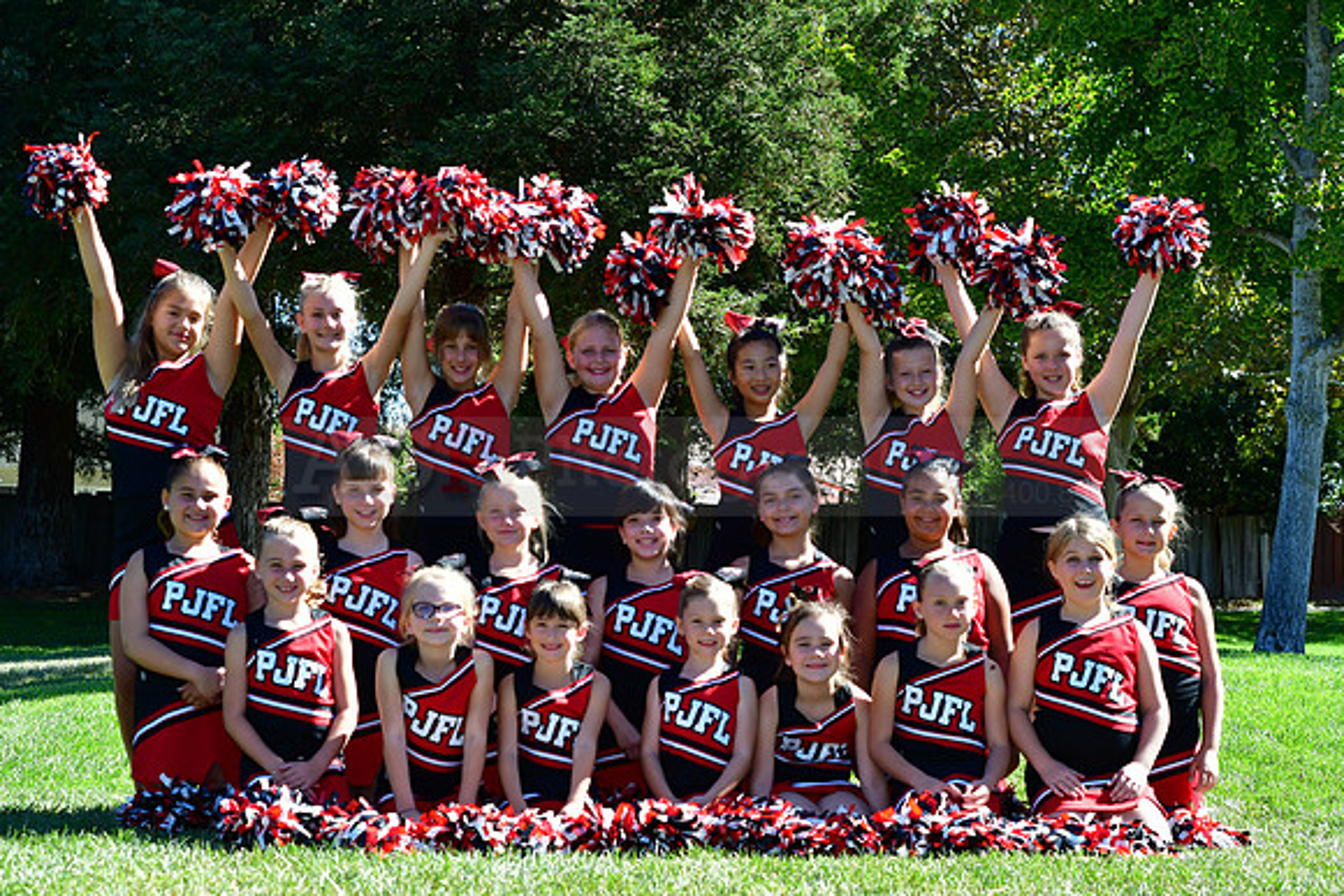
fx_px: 2801
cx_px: 672
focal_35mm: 75
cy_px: 448
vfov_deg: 18.2
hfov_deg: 27.0
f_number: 6.3
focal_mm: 50
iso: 400
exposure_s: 1/640
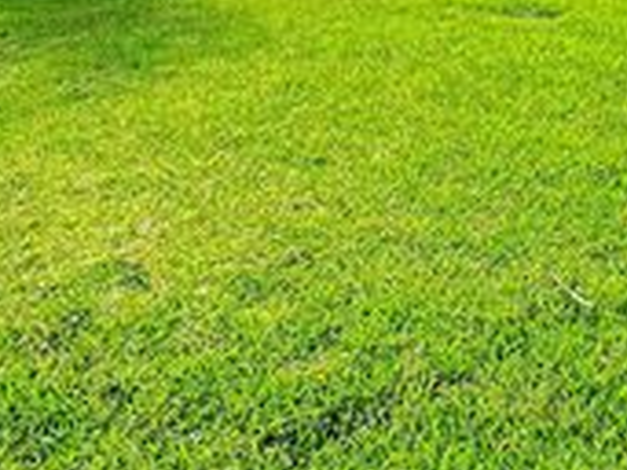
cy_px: -152
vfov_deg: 28.4
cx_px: 480
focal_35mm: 41
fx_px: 742
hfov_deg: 44.1
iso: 40
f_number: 2.2
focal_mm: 2.22
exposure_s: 1/103
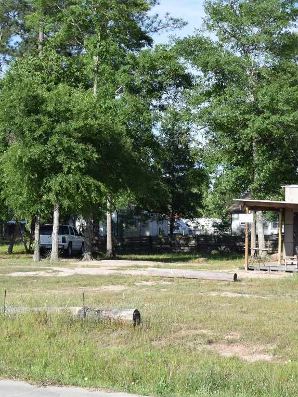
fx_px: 849
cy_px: 199
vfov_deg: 26.3
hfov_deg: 19.9
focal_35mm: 74
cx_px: 135
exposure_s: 1/250
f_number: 8
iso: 200
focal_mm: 34
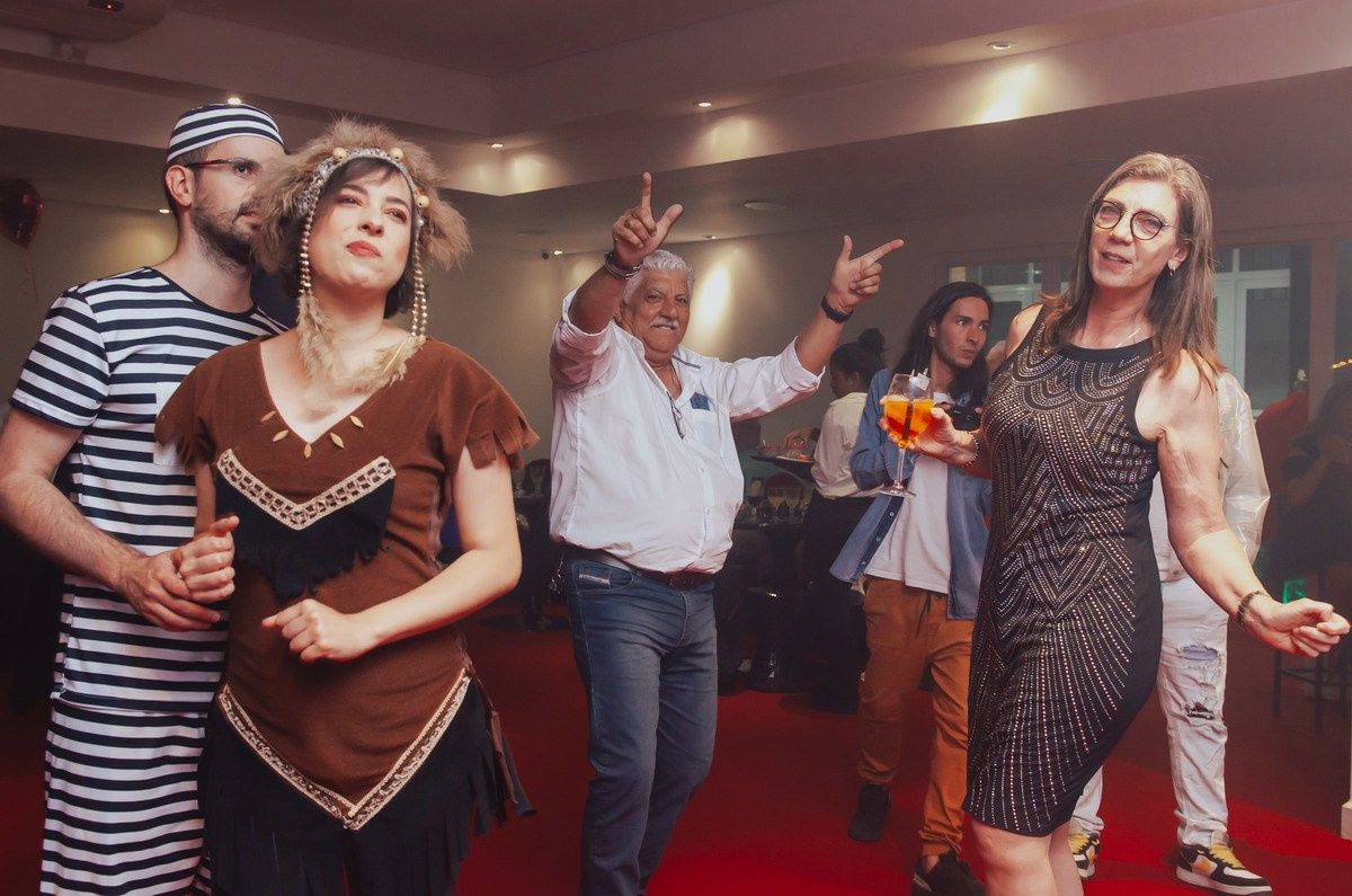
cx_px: 643
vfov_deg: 35.3
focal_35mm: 38
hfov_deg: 51.3
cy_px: 409
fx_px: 1407
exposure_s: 1/60
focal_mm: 23
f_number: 2.8
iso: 400
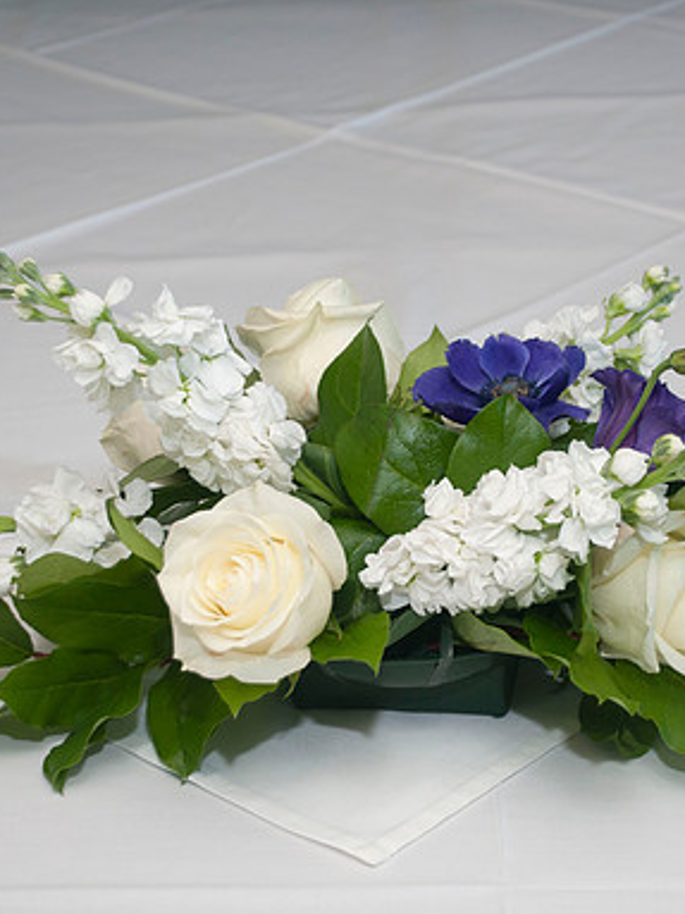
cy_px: 457
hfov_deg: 15.4
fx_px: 2534
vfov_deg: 20.4
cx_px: 408
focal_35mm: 96
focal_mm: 44
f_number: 4.5
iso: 100
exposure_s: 1/250
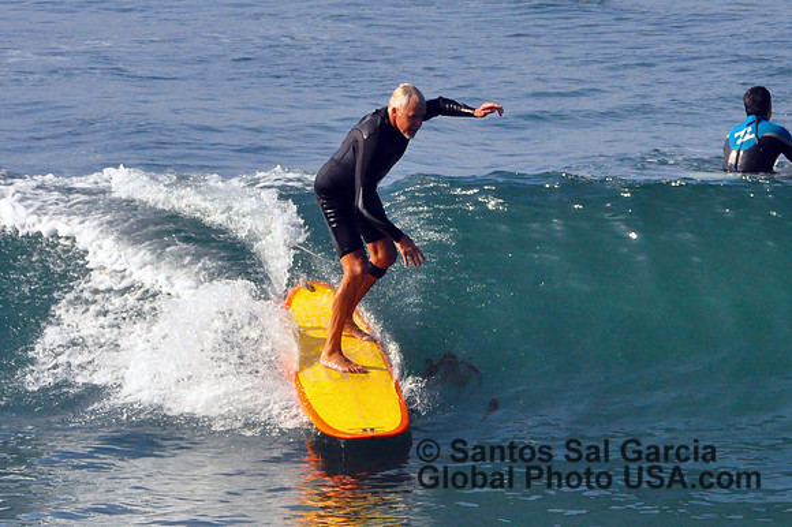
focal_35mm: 675
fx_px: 14841
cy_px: 264
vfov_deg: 2.0
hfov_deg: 3.1
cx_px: 396
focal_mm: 450
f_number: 20
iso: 1250
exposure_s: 1/500
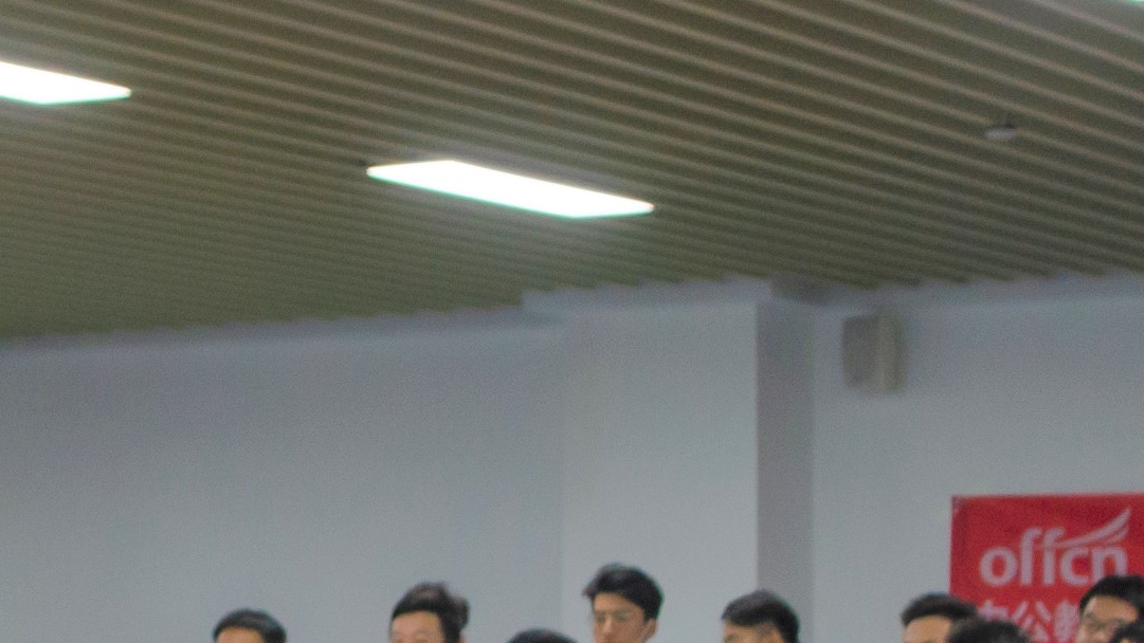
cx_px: 175
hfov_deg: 14.9
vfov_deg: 8.5
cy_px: 567
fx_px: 4338
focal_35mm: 143
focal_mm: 20
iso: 500
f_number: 5
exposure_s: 1/40
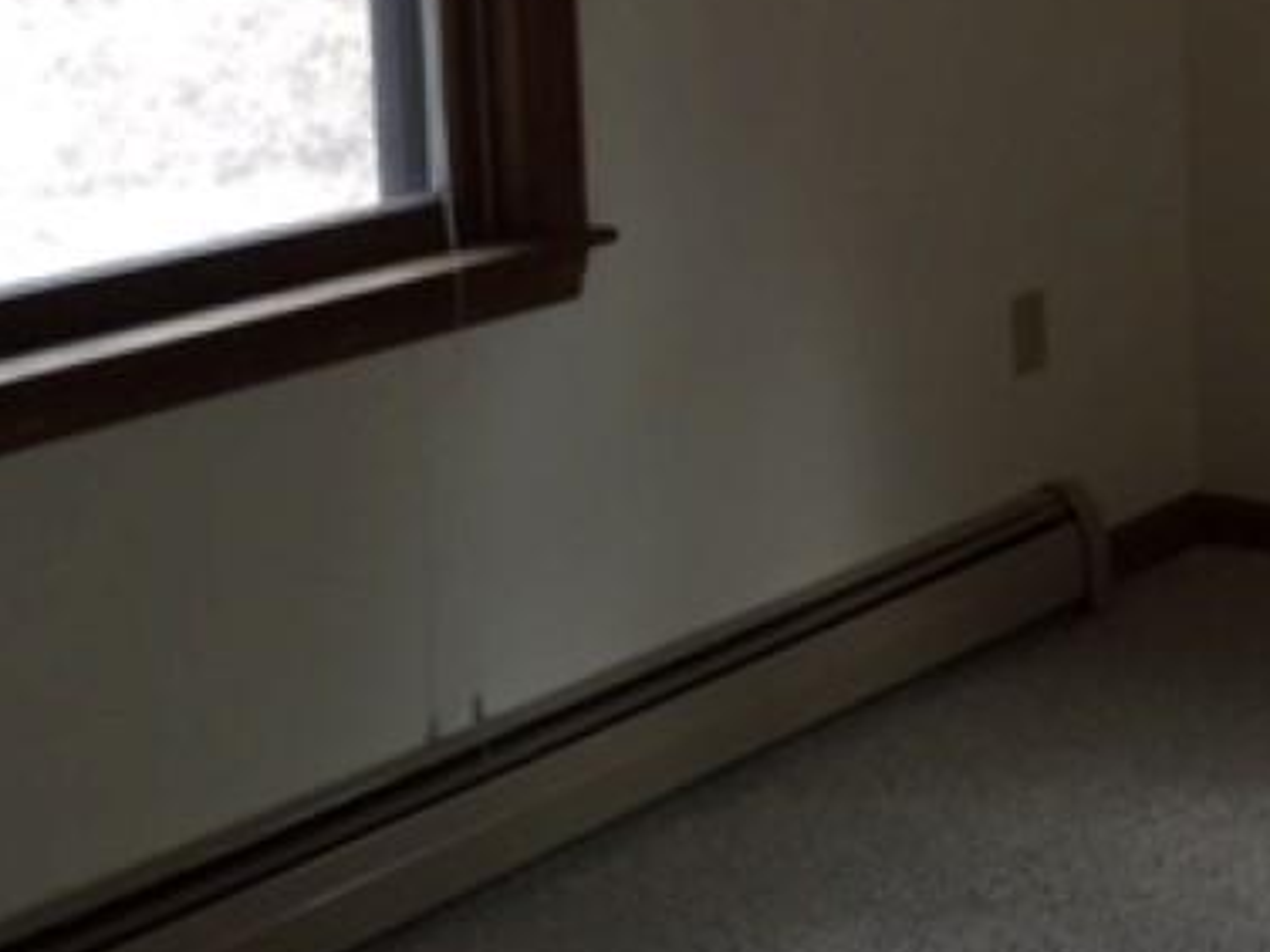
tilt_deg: -5.3
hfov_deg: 23.4
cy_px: -105
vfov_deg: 18.0
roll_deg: +1.3
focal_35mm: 79
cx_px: 1341
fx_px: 2898
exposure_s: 1/30
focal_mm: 4.15
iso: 80
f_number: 2.2
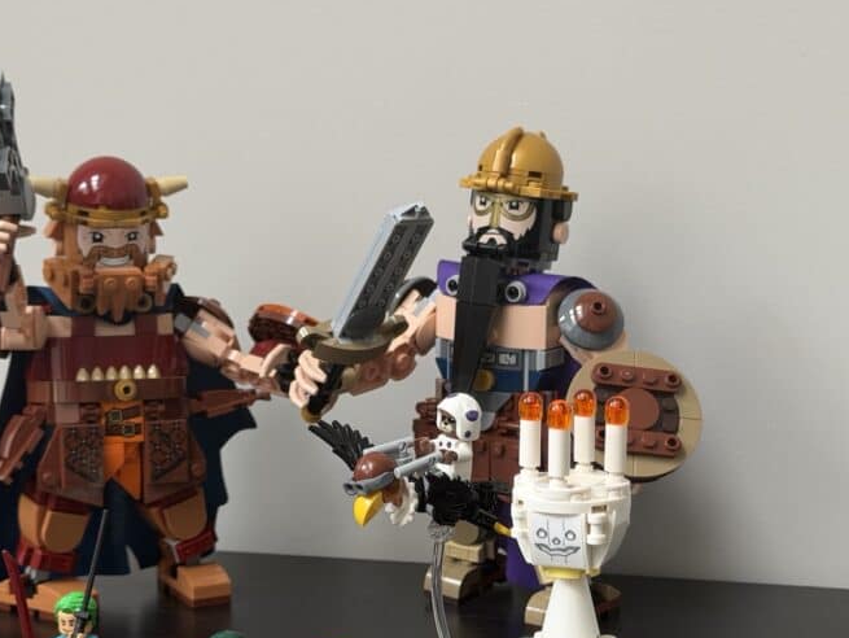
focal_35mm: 75
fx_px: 1840
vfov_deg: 19.6
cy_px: 441
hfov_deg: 26.0
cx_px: 415
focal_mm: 6.76
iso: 100
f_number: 1.78
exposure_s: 1/67
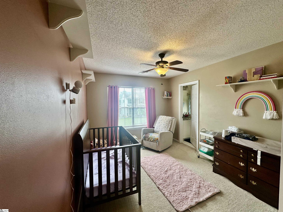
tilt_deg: -3.6
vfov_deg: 85.7
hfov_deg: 102.1
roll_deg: +0.4
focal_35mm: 14
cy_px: 106
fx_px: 114
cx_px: 142
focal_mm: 2.22
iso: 80
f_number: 2.2
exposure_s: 1/120
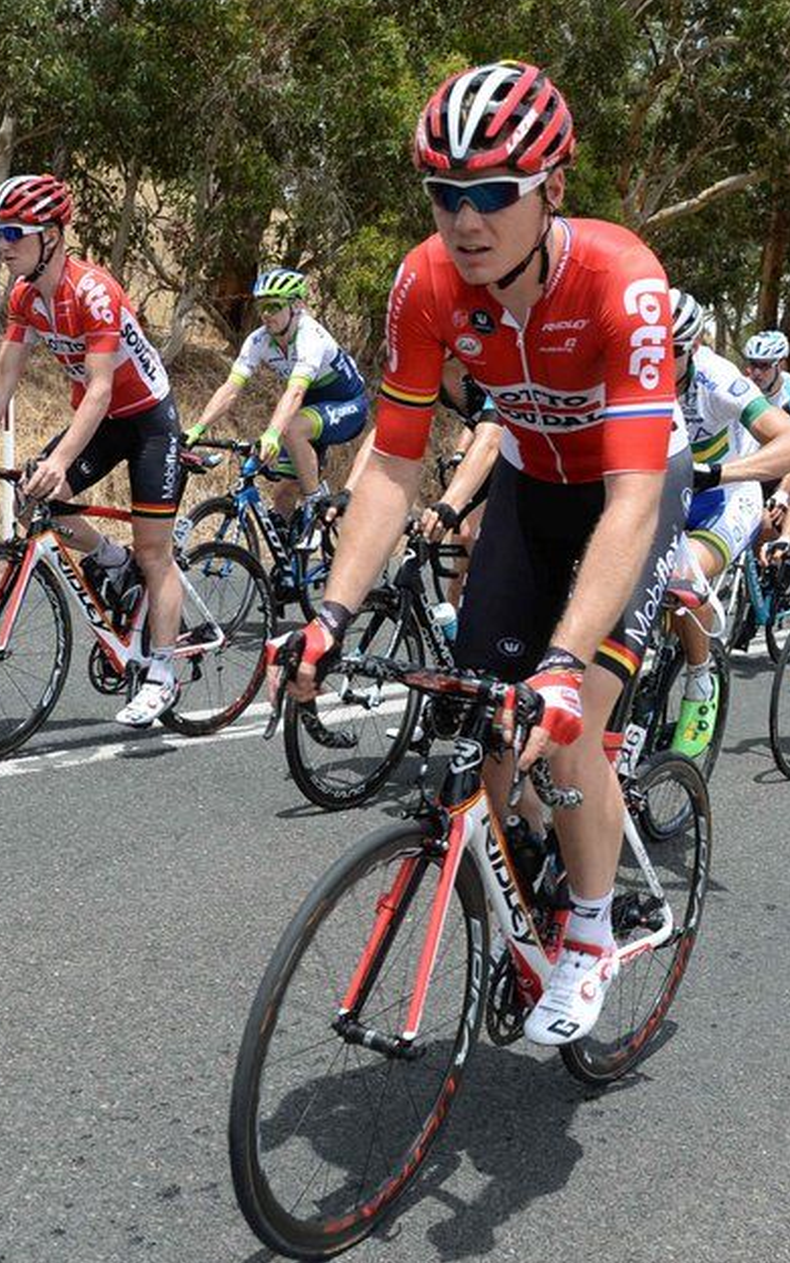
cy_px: 629
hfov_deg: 27.2
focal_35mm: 47
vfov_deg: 42.6
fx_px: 1619
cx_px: 243
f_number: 6.3
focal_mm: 24
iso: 400
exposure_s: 1/1000
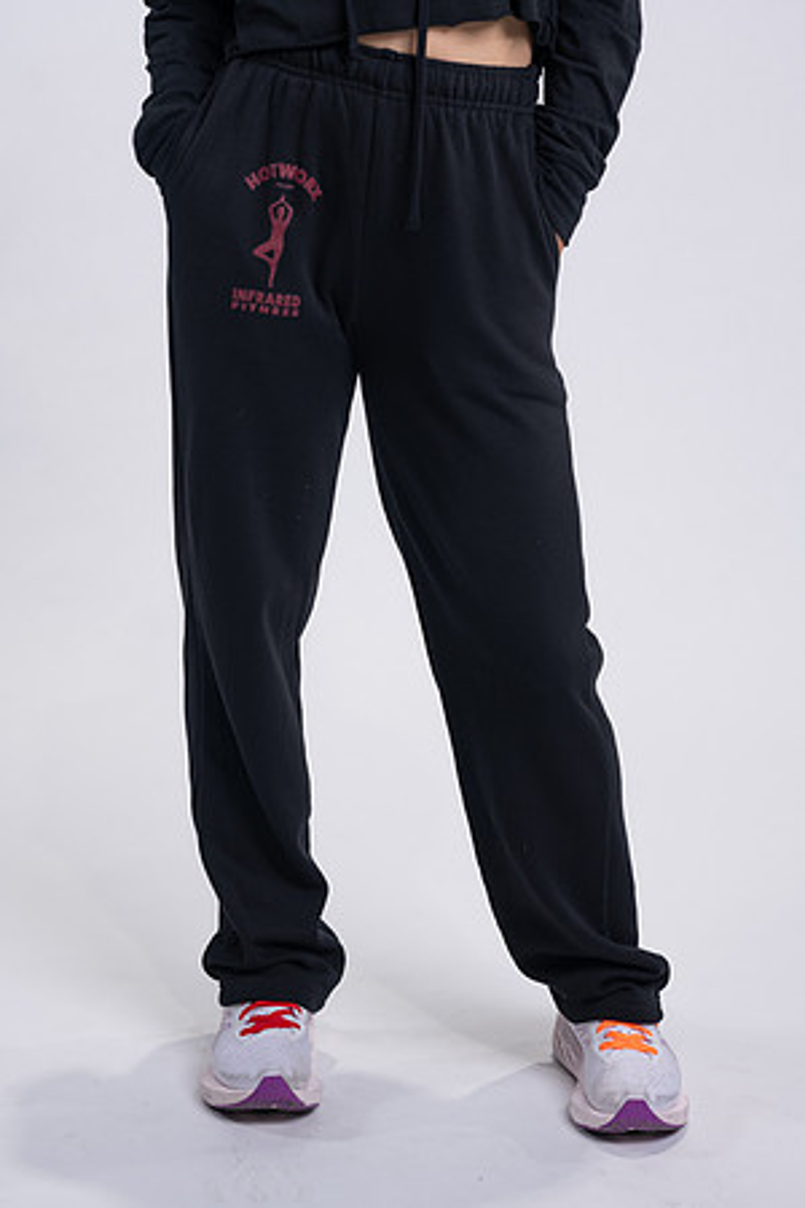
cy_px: 604
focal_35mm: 85
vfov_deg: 23.9
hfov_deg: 16.1
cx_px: 402
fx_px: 2851
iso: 125
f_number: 4
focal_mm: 85
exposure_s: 1/125
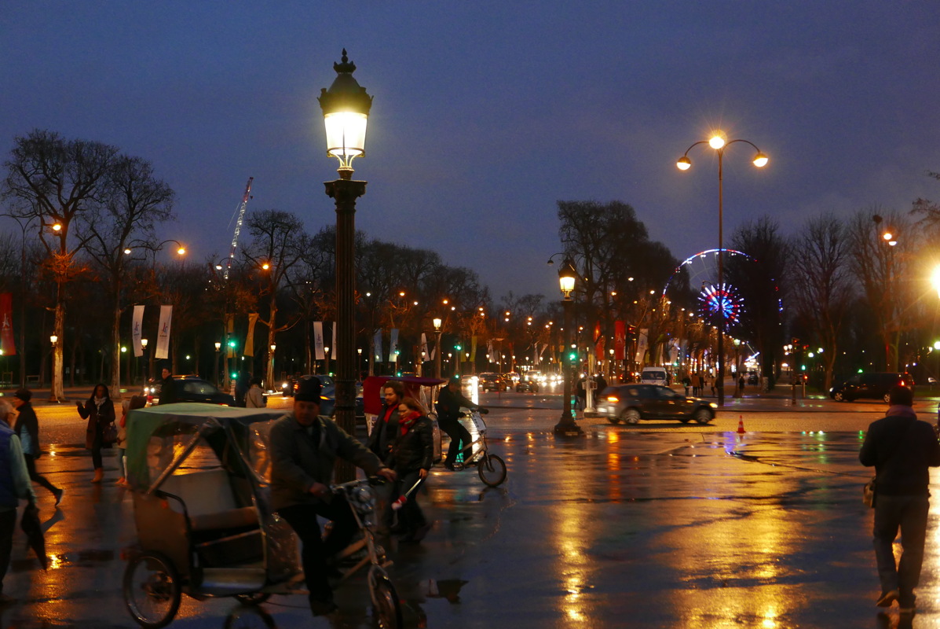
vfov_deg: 27.0
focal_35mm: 50
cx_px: 470
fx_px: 1306
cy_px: 314
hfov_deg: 39.6
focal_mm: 22.7
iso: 1600
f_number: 2.7
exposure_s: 1/50
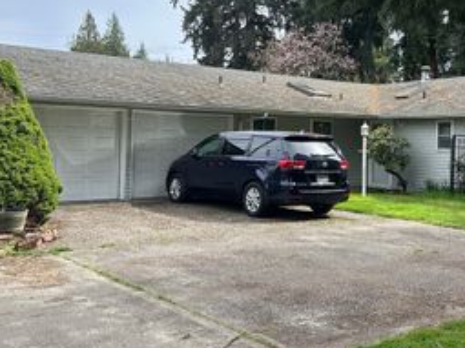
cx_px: 325
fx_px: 631
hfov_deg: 39.8
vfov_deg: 30.7
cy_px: 130
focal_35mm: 47
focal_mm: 6.86
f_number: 1.78
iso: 80
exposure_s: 1/1289
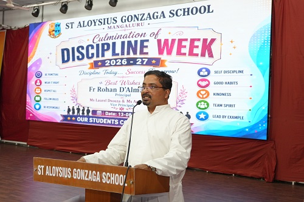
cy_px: 101
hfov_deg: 49.6
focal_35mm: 39
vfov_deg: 34.2
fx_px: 329
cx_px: 152
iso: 1000
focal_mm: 26
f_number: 4.5
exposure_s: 1/160
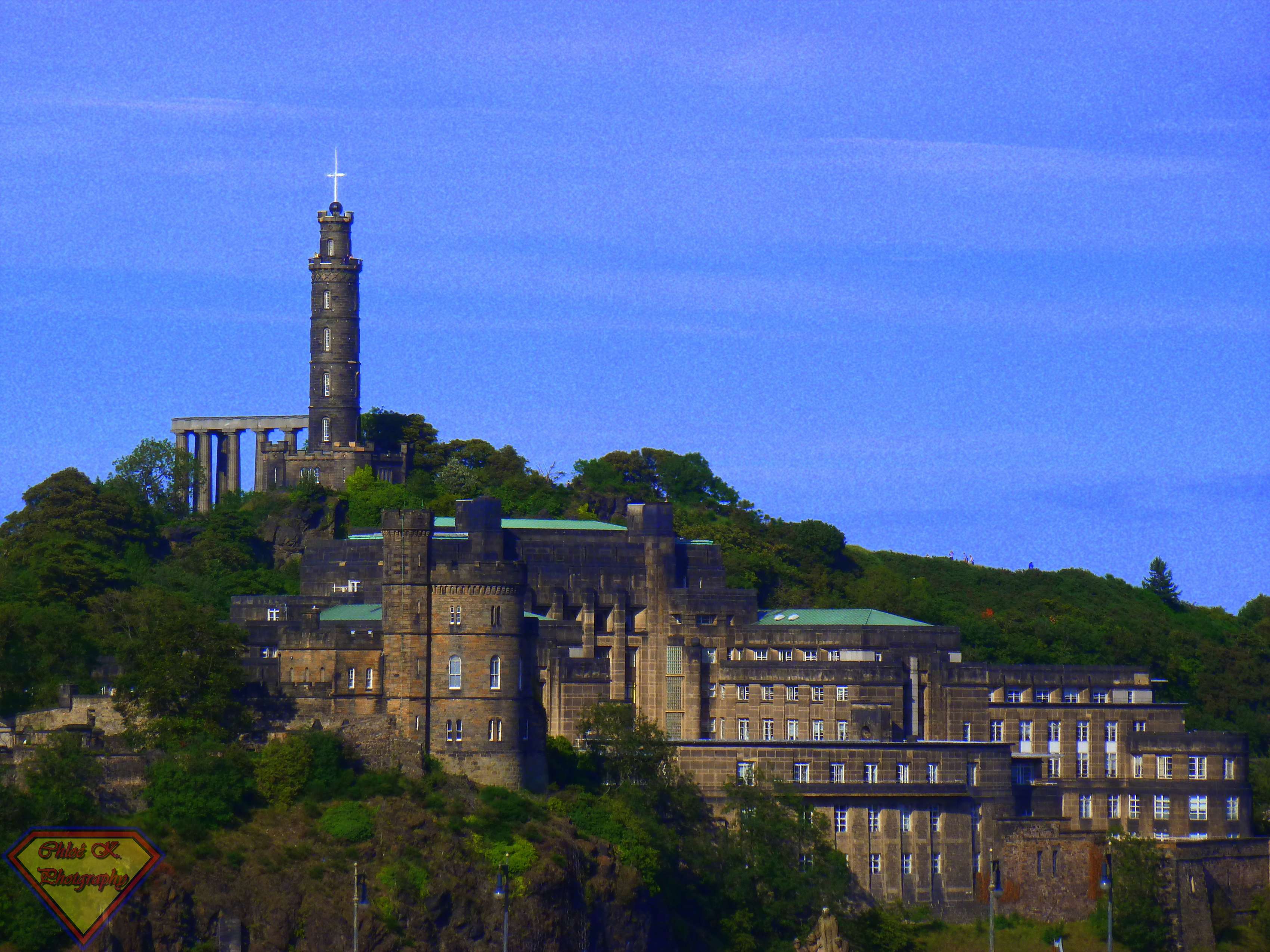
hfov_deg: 10.9
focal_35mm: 182
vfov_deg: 8.2
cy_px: 476
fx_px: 6677
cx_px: 635
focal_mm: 32.6
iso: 100
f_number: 5.4
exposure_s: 1/500
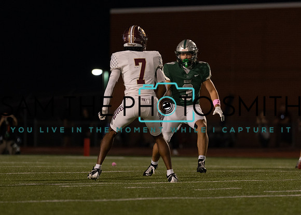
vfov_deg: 4.1
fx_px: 2992
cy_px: 145
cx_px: 192
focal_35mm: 350
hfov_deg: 5.8
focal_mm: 200
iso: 1000
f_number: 2.8
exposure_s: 1/1000
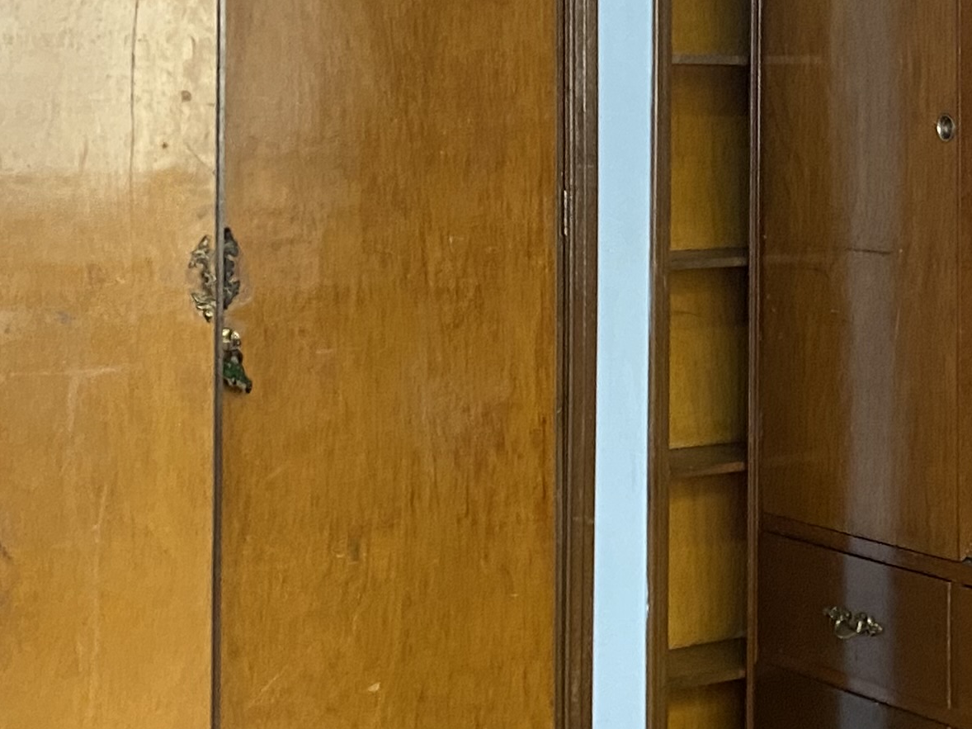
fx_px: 2499
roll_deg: +1.2
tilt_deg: +2.1
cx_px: 975
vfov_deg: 16.3
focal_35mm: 89
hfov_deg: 21.2
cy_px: 43
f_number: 1.8
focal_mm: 4.25
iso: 250
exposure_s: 1/60
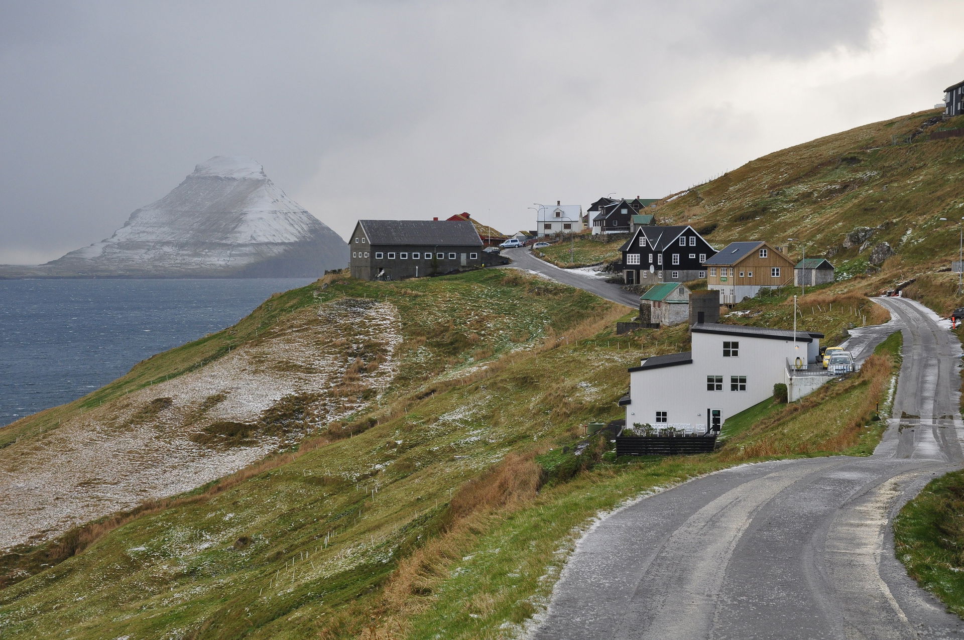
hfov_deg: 27.0
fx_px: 2006
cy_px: 320
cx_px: 482
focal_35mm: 75
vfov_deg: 18.1
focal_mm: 50
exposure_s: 1/250
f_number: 10
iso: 400
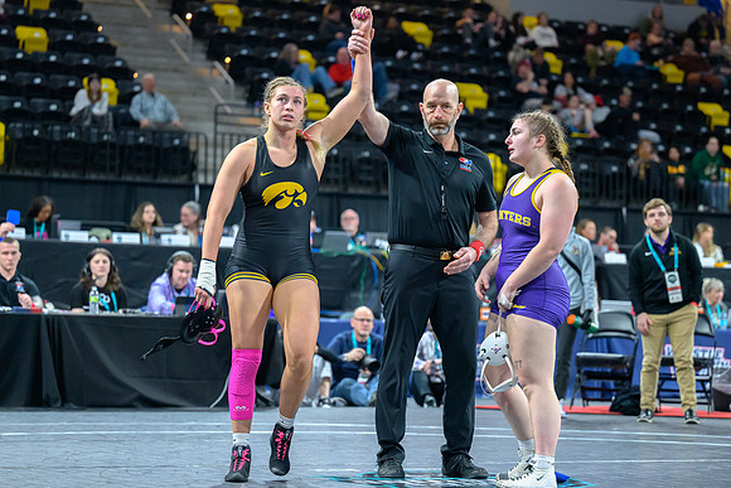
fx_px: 1933
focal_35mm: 95
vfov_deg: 14.4
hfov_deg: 21.4
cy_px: 255
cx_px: 365
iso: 7200
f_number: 2.8
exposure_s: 1/800
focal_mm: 87
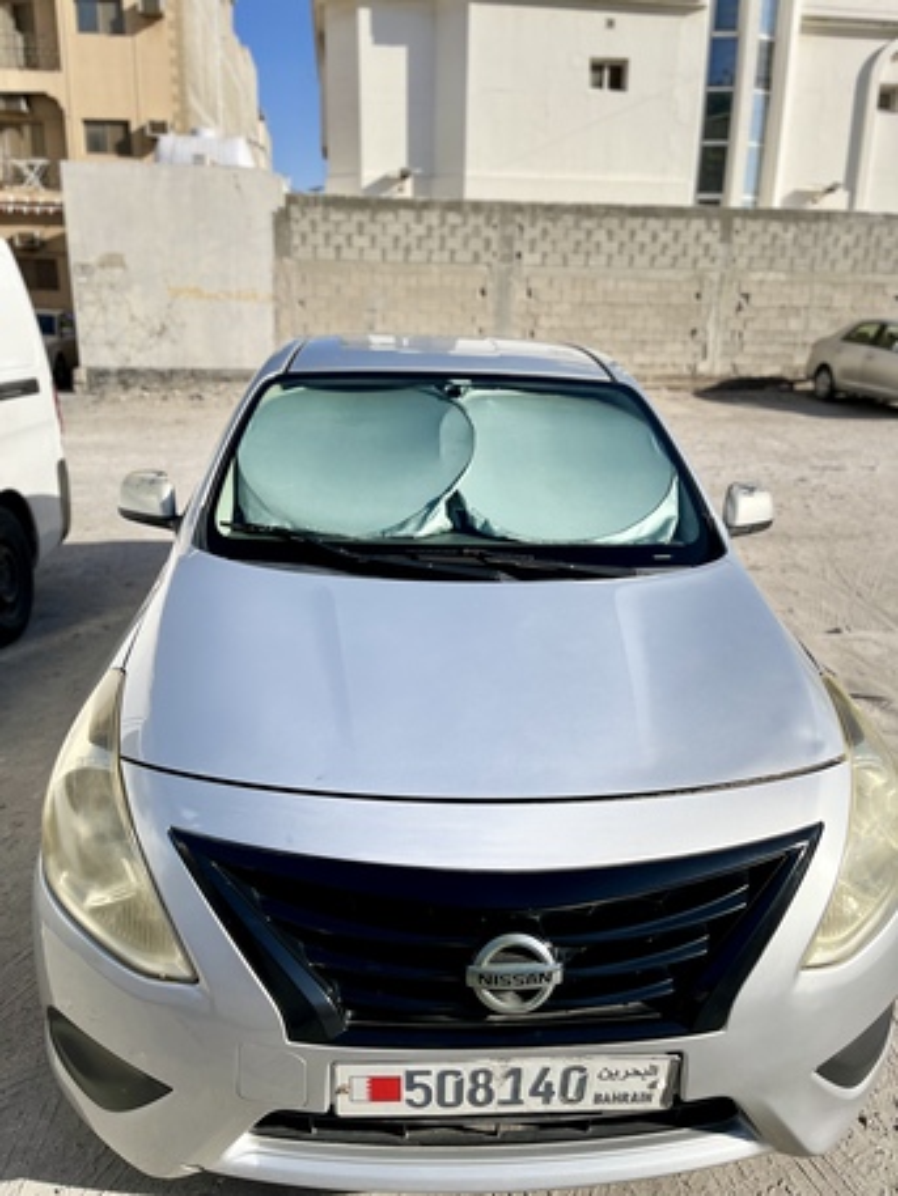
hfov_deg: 53.1
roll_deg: -1.2
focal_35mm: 26
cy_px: 598
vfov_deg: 67.3
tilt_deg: -16.9
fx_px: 899
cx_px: 449
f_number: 1.6
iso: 50
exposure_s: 1/4484
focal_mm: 5.1
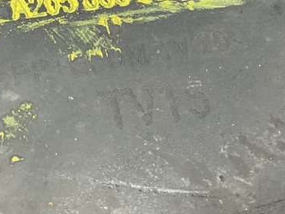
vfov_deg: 17.5
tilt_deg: -51.6
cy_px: -30
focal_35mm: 81
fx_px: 667
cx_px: 61
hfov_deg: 23.8
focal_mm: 3
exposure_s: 1/60
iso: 200
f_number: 1.8
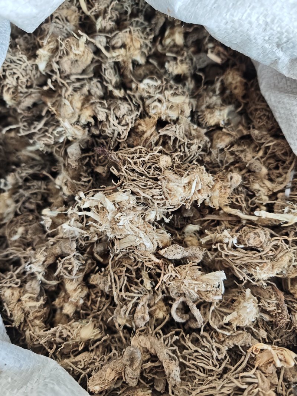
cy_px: 198
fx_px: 263
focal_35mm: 23
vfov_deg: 73.9
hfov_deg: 58.9
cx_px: 148
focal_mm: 6.68
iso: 80
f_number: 1.44
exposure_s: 1/113
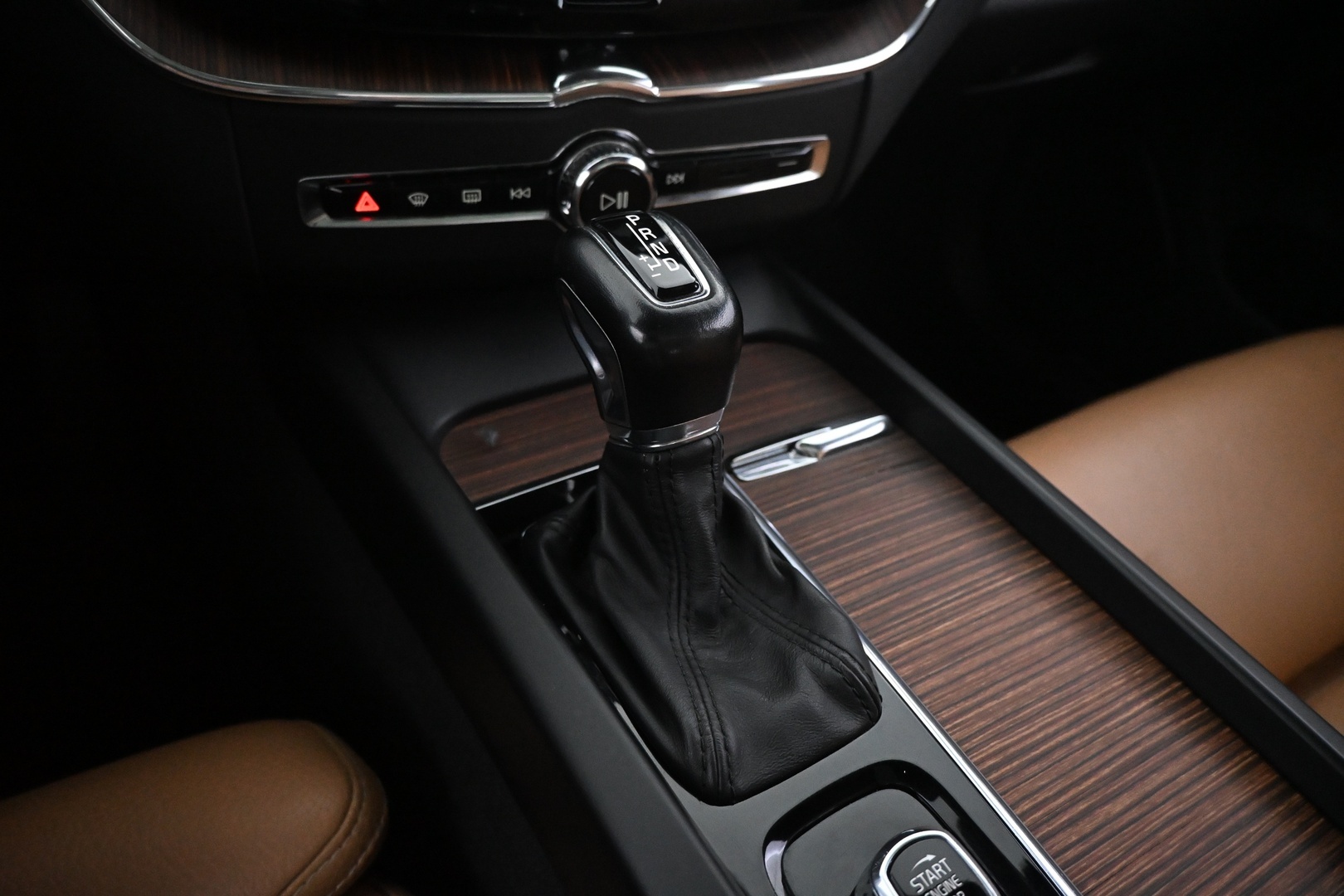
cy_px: 448
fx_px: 896
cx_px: 672
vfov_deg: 53.1
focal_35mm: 24
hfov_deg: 73.7
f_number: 3.5
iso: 5600
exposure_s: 1/60
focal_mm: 16
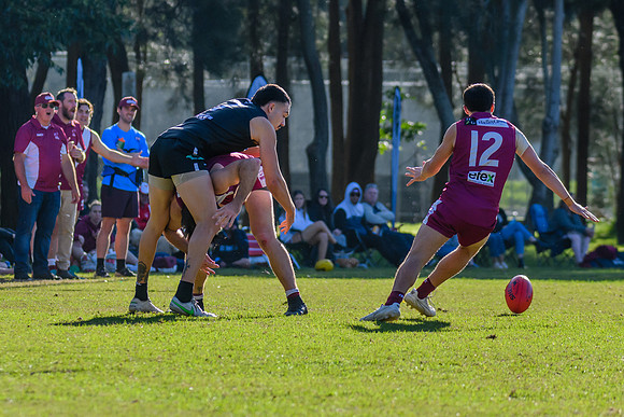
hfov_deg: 6.3
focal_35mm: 329
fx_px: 5700
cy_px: 173
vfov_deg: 4.2
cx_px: 295
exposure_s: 1/2500
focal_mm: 170
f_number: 5
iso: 800
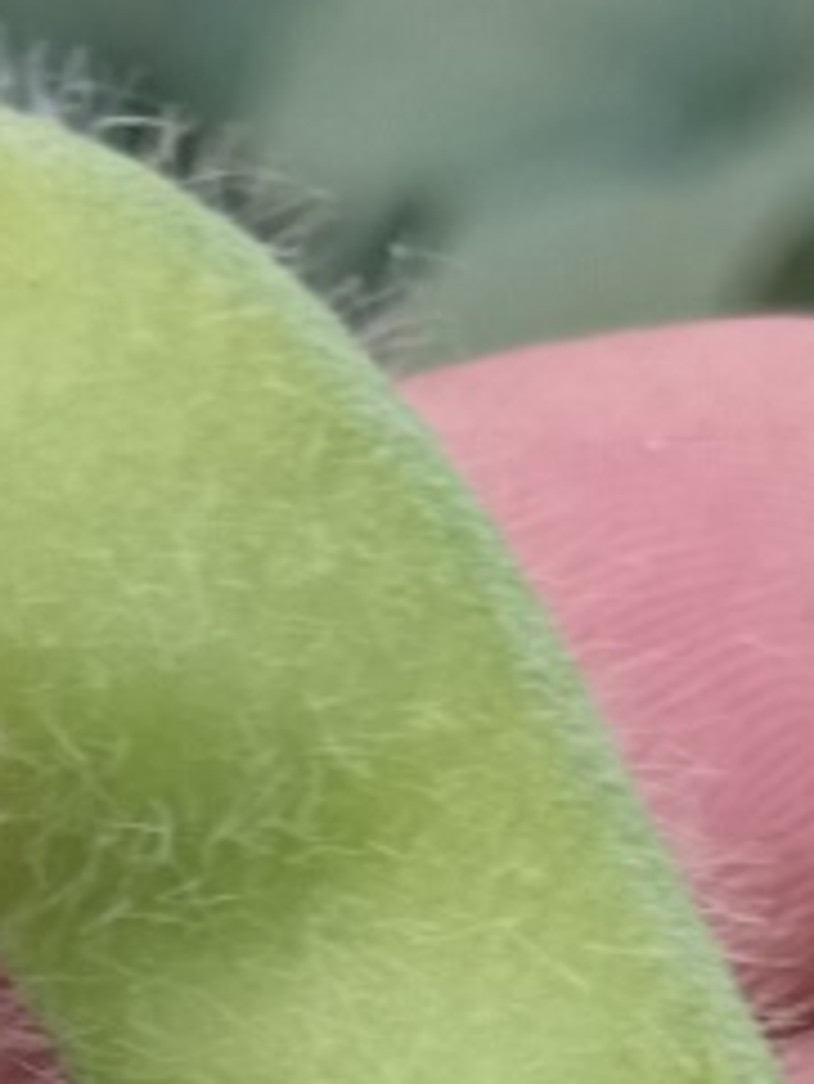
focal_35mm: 115
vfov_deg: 14.4
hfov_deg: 12.6
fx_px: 3602
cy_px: 2116
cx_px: -99
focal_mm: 4.05
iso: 1150
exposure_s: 1/50
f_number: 1.8
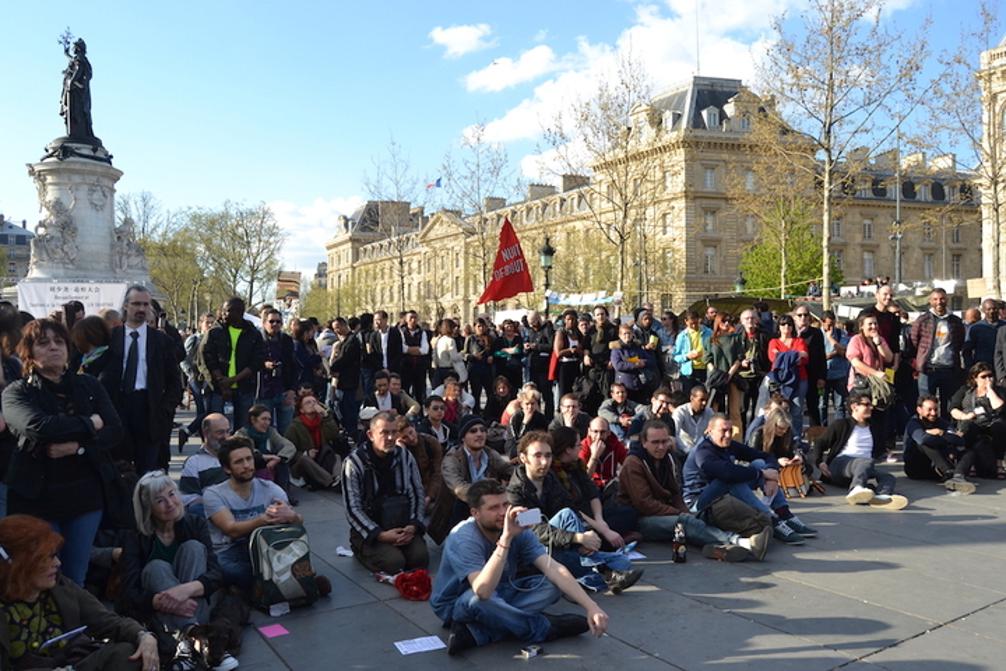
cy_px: 336
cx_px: 503
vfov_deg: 47.9
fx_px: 754
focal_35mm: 27
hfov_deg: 67.4
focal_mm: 18
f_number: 6.3
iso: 100
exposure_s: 1/160
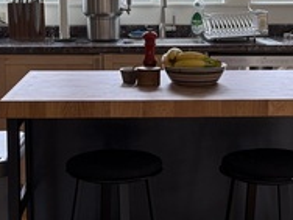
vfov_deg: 17.4
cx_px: 171
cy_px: 92
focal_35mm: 85
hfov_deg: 23.0
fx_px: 719
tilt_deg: -8.9
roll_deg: -0.3
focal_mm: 6.76
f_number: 1.78
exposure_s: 1/116
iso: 200
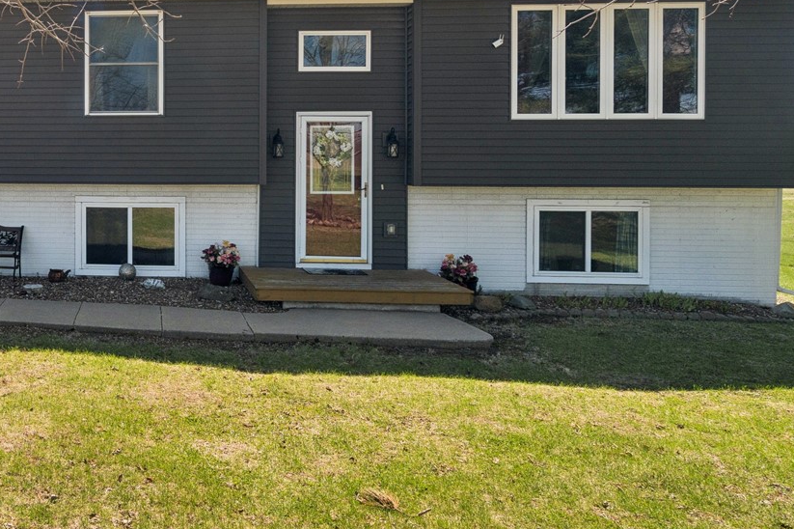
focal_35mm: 33
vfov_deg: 39.4
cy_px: 167
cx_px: 73
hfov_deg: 50.5
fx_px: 728
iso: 400
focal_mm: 16
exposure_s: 1/250
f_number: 10
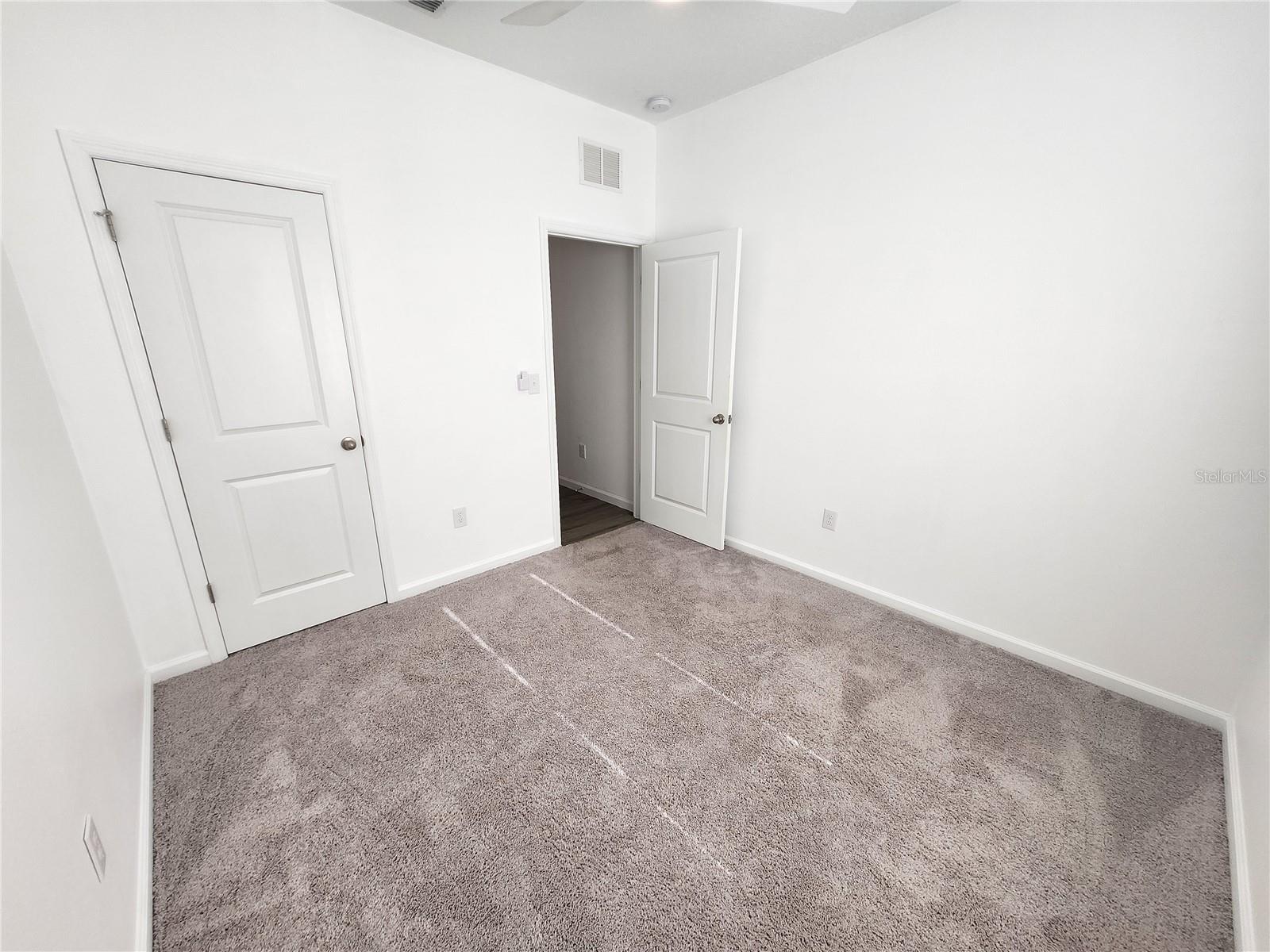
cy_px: 476
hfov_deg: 106.2
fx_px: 477
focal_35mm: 13
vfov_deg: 89.9
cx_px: 635
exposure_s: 1/120
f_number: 2.2
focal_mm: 1.74
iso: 50
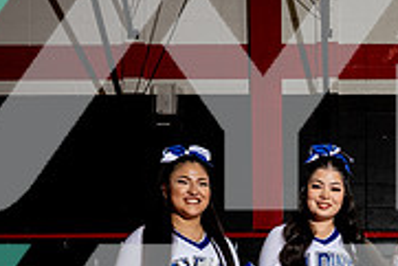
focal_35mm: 77
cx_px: 361
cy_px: 362
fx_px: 852
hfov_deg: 25.5
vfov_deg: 16.6
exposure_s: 1/160
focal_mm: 24
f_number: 5.6
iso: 100
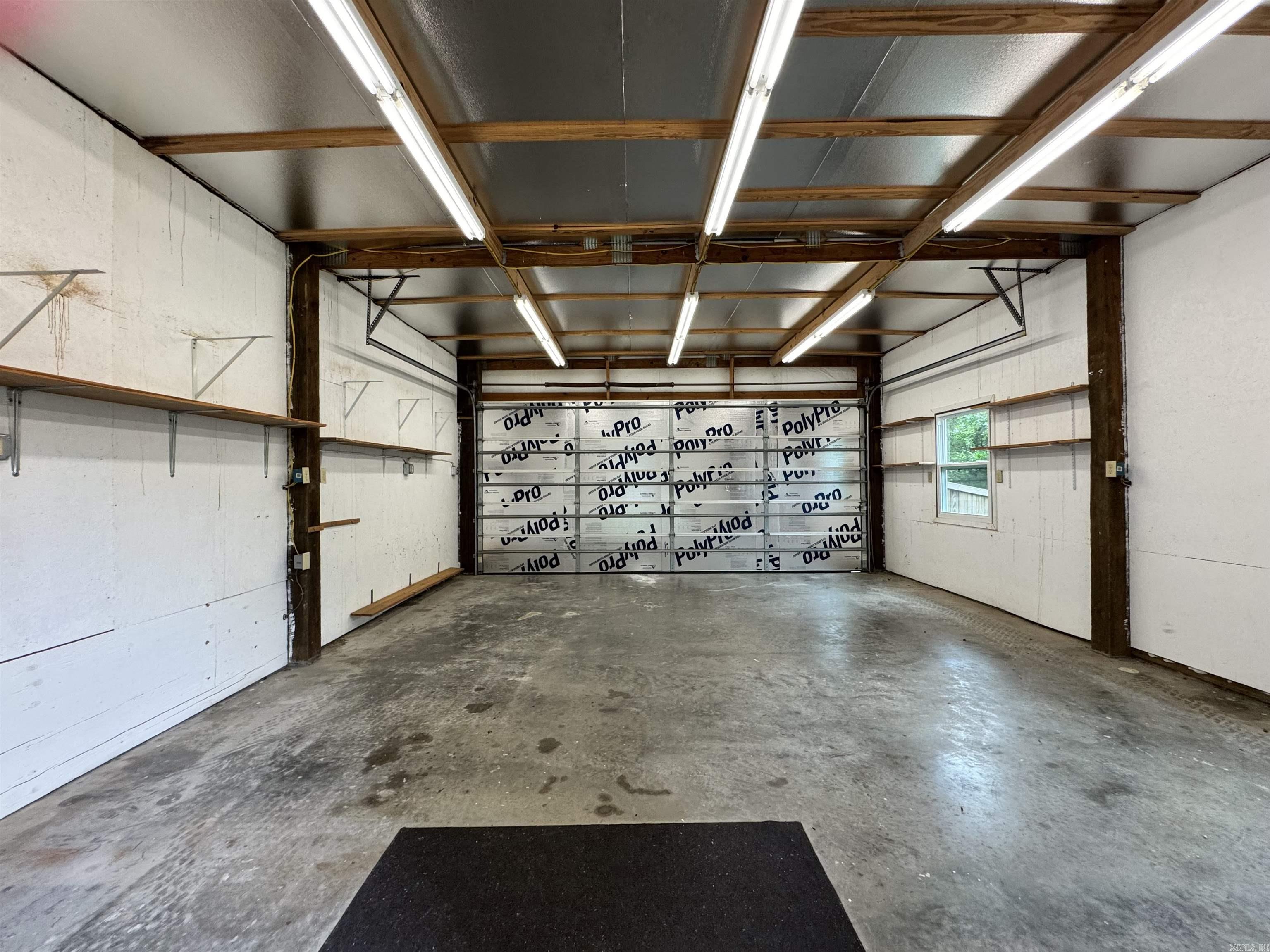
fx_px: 514
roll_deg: +0.4
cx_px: 635
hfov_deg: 102.1
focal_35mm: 14
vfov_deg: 85.7
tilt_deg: -0.7
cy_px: 476
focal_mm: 2.22
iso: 200
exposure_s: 1/120
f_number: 2.2
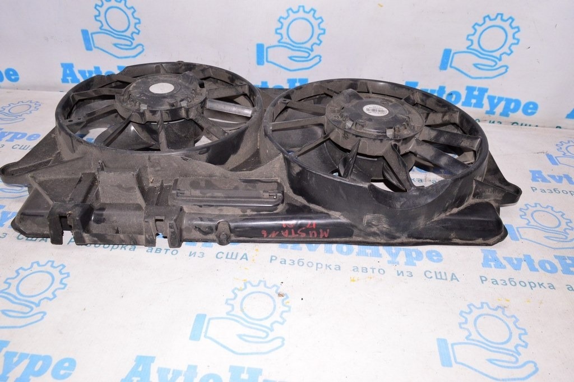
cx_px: 287
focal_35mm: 27
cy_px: 191
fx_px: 430
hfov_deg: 67.4
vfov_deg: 47.9
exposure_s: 1/160
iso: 1600
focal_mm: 18
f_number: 8
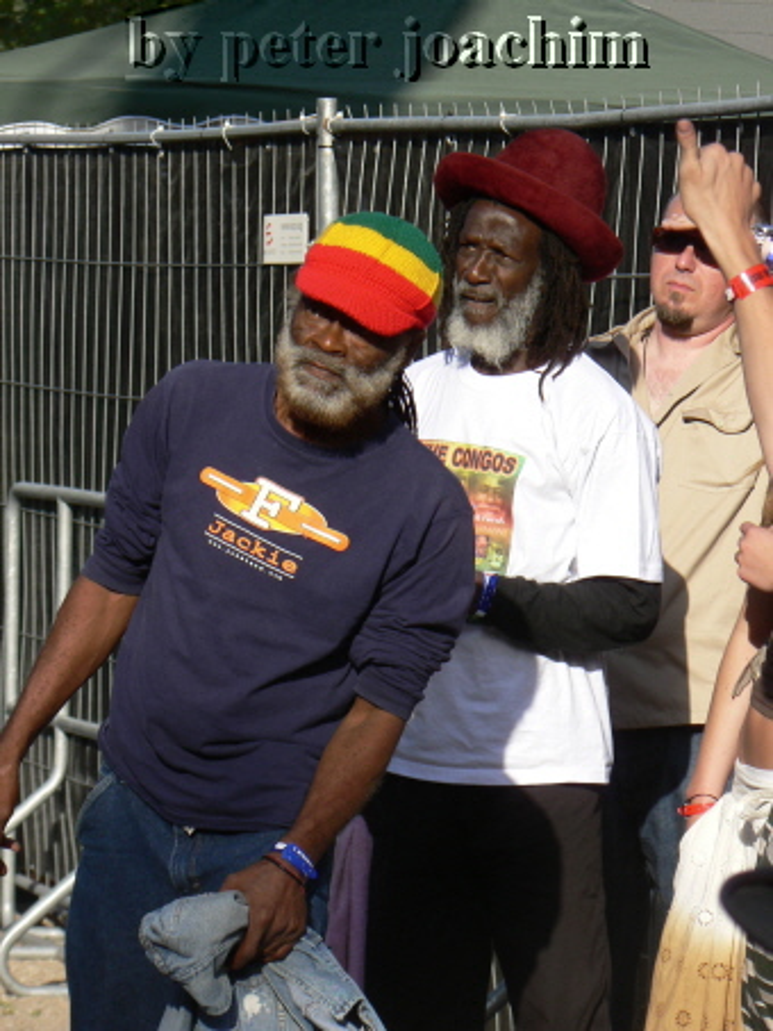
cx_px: 386
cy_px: 516
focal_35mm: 230
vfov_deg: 8.6
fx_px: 6845
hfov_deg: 6.5
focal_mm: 39.5
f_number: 4
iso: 64
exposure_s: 1/400
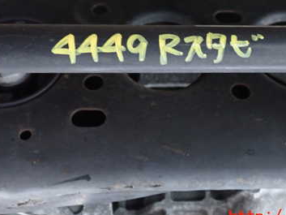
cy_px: 45
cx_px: 169
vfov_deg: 28.0
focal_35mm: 51
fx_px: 422
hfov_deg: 37.4
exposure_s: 1/15
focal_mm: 5.4
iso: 800
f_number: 2.3
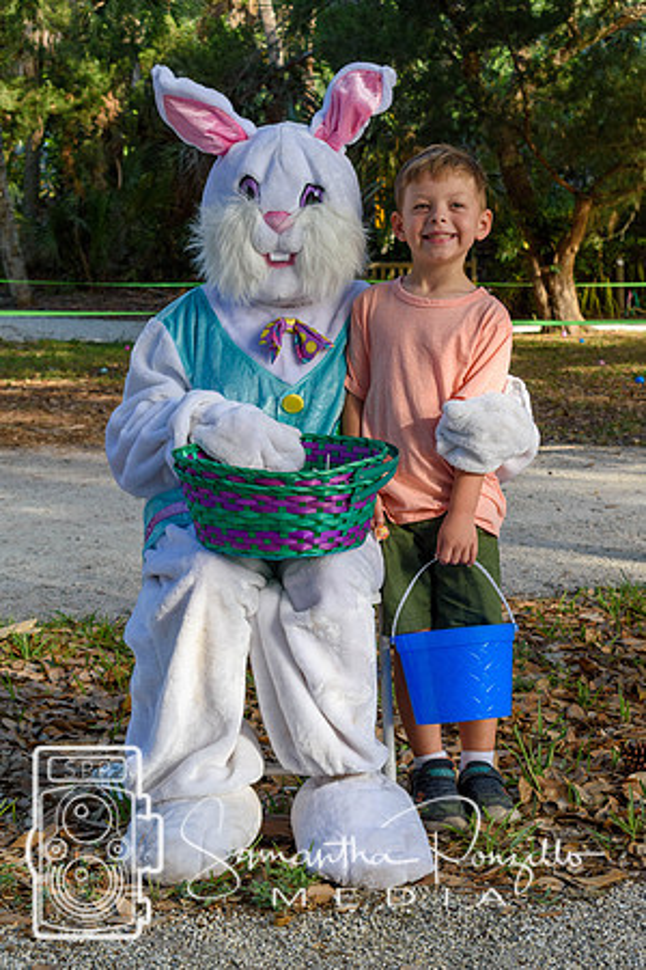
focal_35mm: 69
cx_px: 323
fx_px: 1857
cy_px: 485
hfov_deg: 19.7
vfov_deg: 29.2
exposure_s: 1/250
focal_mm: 46
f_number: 8
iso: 360
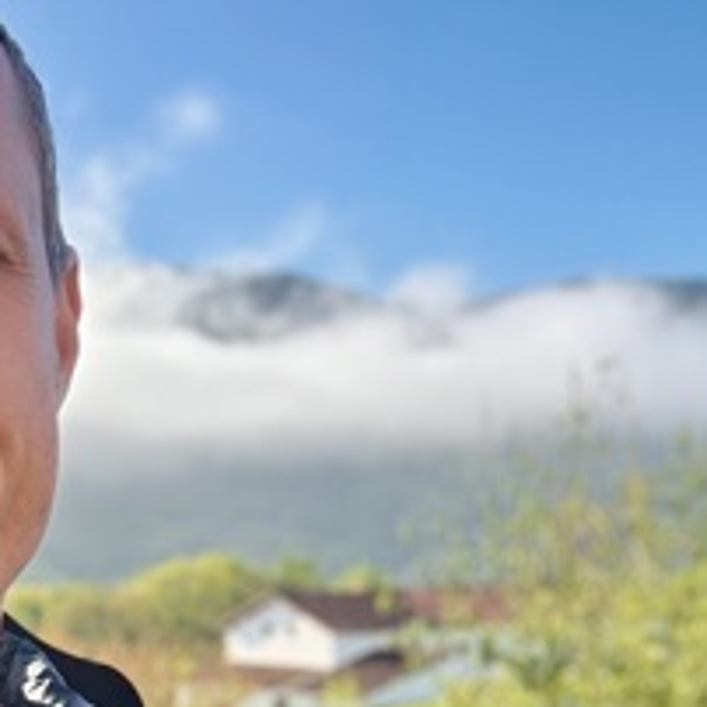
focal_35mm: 71
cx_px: 89
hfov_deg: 23.7
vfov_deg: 24.0
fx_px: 1641
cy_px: 550
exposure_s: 1/885
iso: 40
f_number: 1.9
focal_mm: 2.69
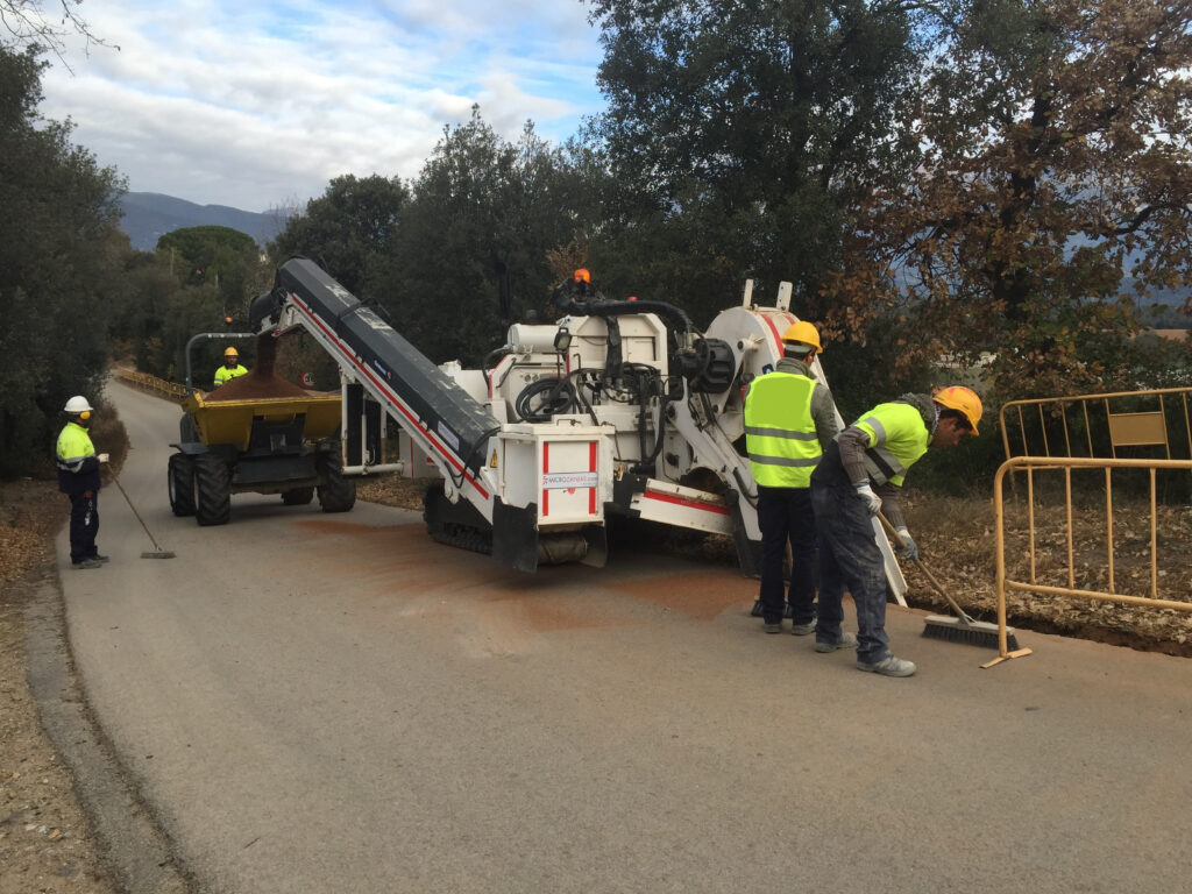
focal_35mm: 29
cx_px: 596
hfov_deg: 61.7
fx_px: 999
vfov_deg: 48.2
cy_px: 447
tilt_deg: -9.2
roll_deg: +0.9
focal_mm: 4.15
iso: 32
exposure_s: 1/638
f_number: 2.2
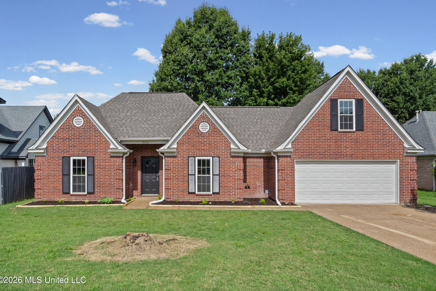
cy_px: 142
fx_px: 291
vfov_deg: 53.1
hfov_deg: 73.7
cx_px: 224
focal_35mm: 24
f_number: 9.5
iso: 1000
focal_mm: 23
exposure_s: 1/3000
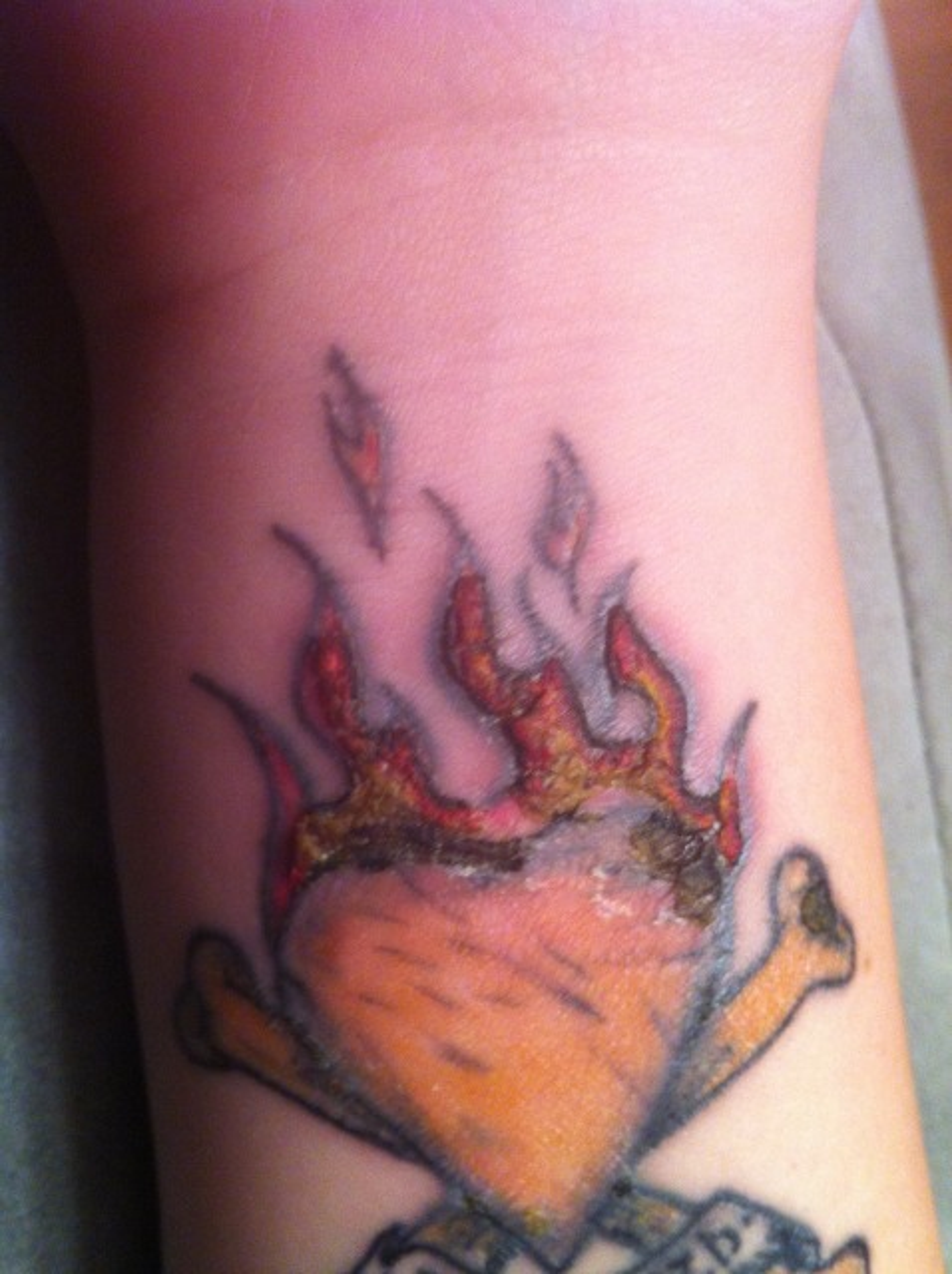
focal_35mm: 35
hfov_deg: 40.6
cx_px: 476
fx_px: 1287
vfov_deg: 52.7
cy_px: 637
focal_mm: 3.85
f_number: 2.8
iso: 200
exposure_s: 1/15
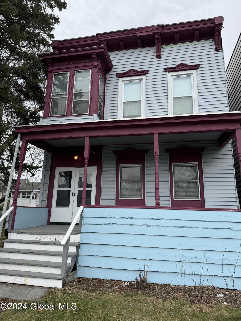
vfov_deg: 71.6
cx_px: 120
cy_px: 160
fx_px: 223
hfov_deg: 56.8
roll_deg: -1.1
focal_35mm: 24
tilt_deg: +13.9
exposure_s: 1/1042
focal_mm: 6.86
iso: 80
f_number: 1.78
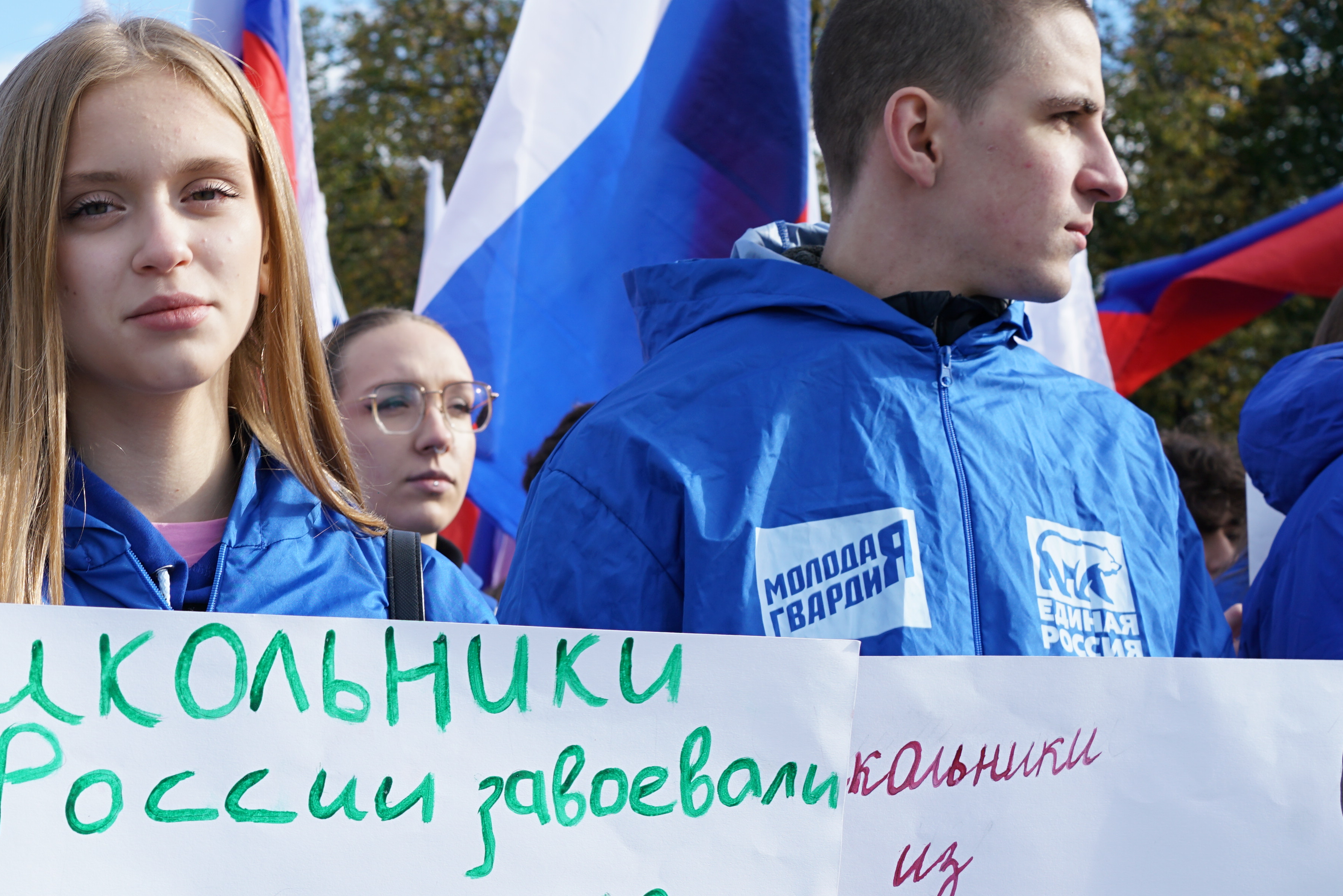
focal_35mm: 78
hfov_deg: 25.7
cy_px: 634
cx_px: 342
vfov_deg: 17.4
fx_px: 2910
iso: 100
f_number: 7.1
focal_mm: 35
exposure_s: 1/160
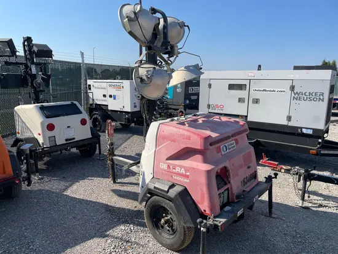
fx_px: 254
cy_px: 127
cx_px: 169
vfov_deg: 53.1
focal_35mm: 26
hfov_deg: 67.3
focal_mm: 4.2
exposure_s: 1/4000
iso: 32
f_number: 1.6
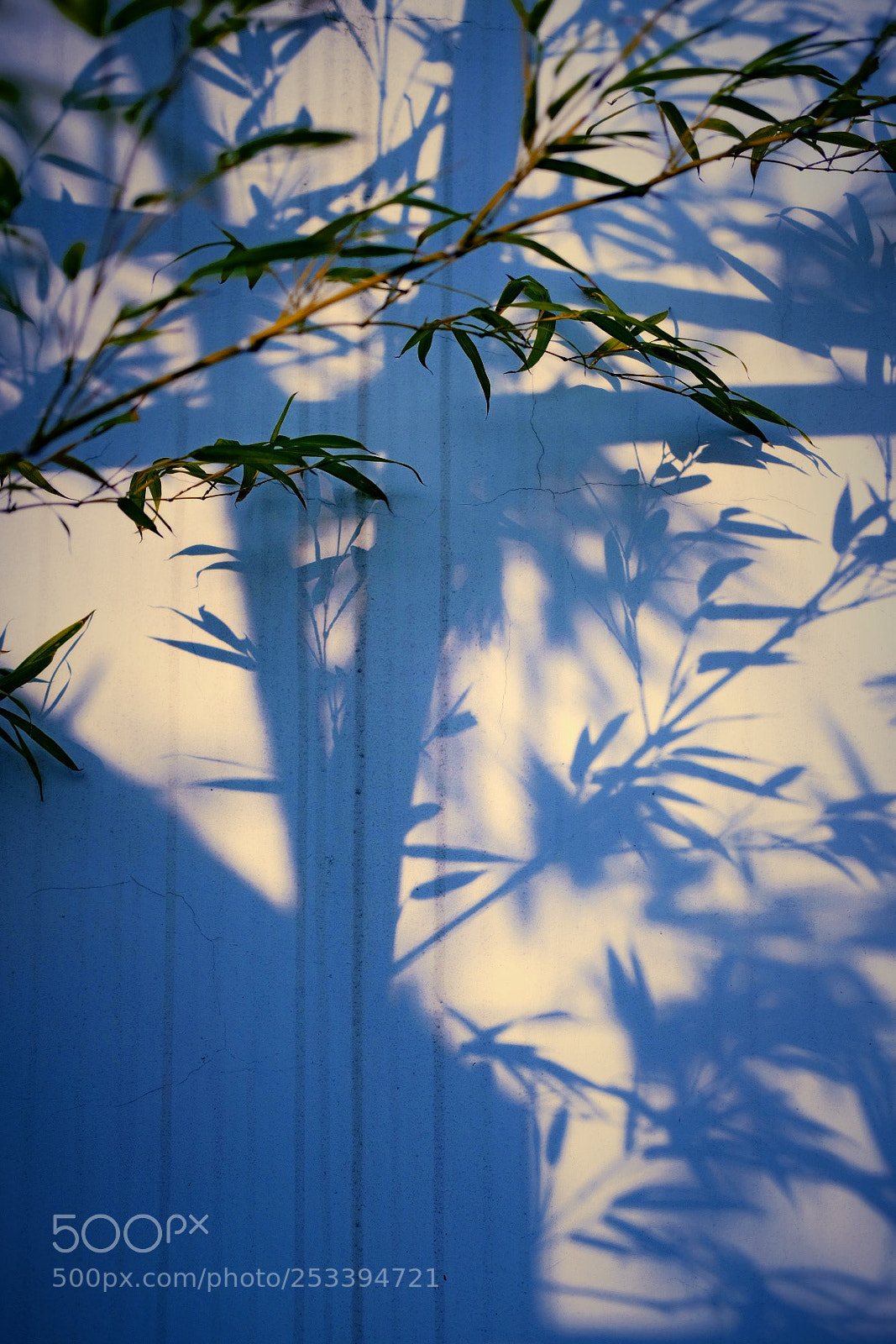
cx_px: 448
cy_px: 672
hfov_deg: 25.5
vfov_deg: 37.5
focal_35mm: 53
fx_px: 1978
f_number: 2.2
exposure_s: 1/4700
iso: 200
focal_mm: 35
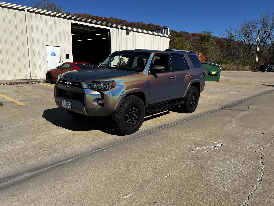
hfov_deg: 67.3
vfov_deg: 53.1
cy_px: 103
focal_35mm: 26
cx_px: 137
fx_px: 206
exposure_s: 1/6211
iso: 50
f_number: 1.5
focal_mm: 5.7
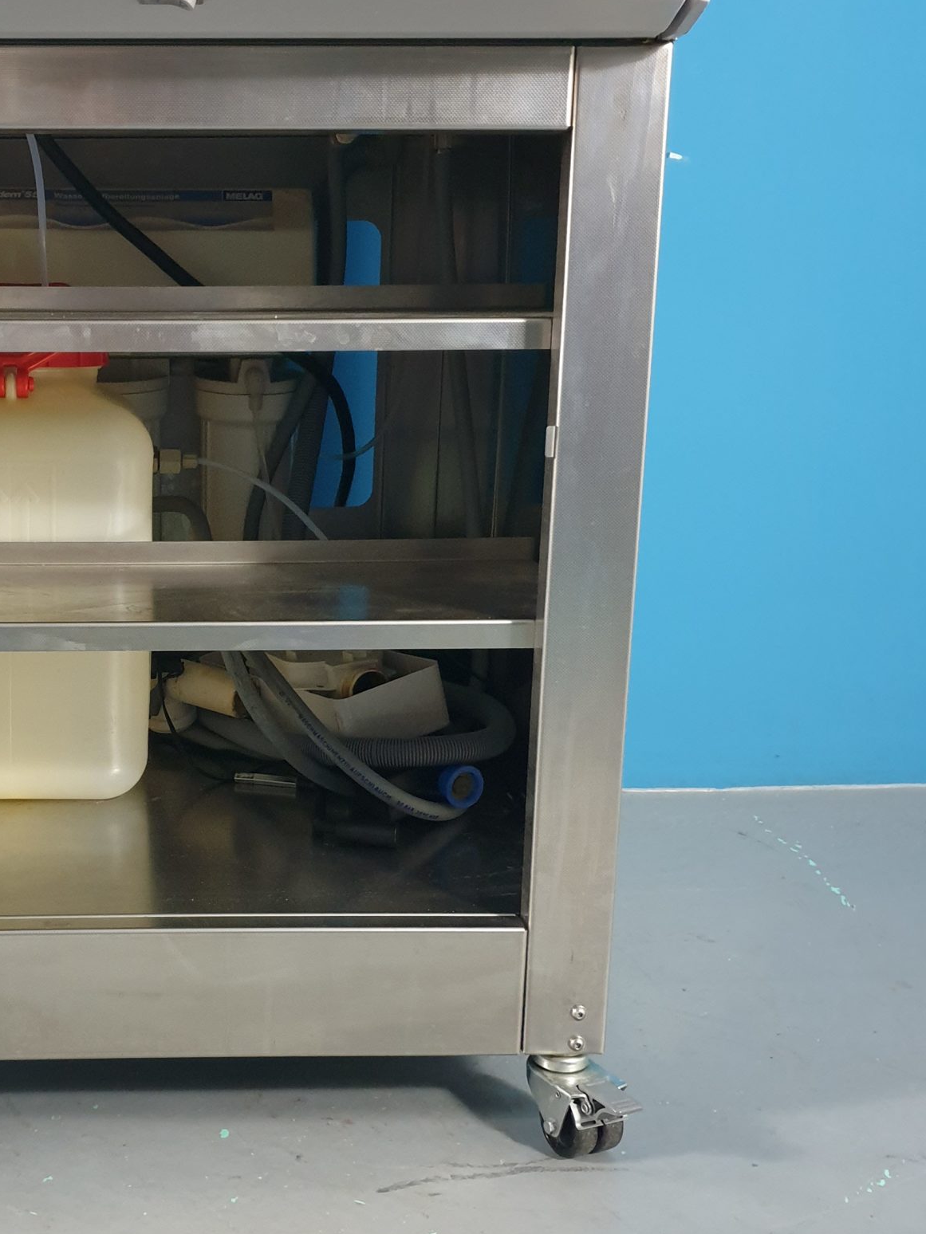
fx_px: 1534
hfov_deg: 32.6
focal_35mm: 43
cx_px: 174
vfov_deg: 43.8
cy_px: 694
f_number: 1.5
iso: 320
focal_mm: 4.3
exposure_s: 1/33
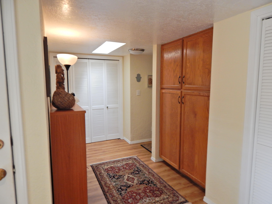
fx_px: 173
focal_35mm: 22
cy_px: 102
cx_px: 136
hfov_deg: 76.4
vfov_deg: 61.1
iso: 200
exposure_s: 1/30
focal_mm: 4
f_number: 3
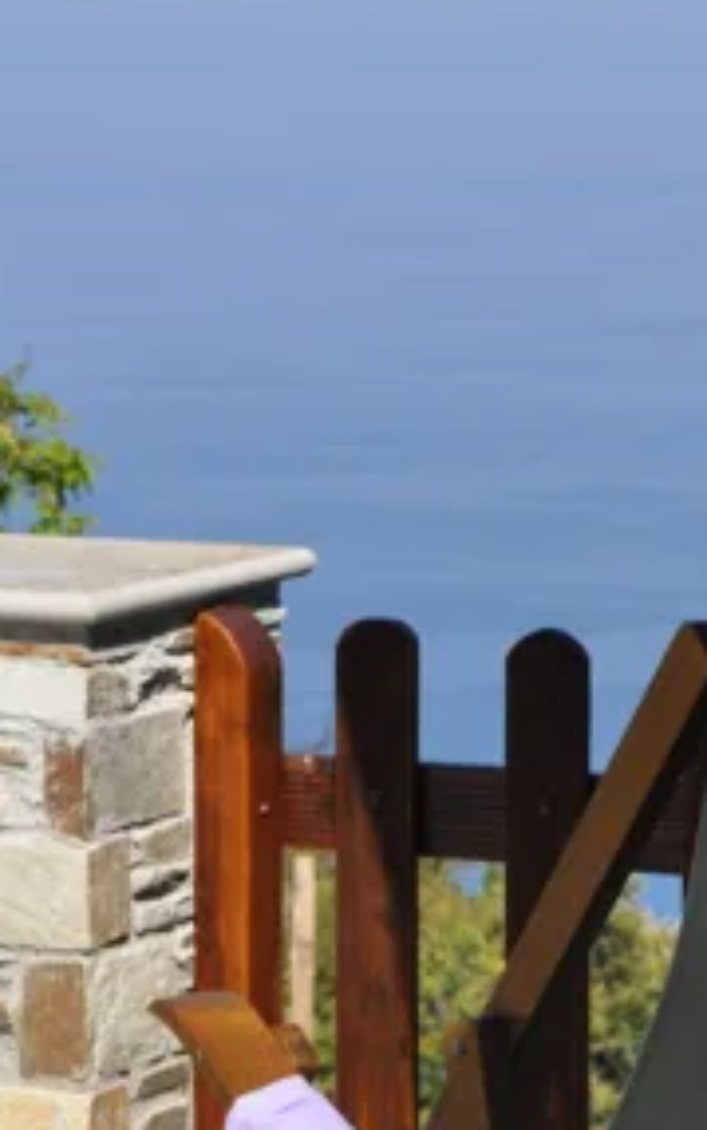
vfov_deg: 11.9
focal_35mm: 176
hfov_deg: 7.4
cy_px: 610
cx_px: 652
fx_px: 5422
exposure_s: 1/400
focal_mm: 55
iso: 200
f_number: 10
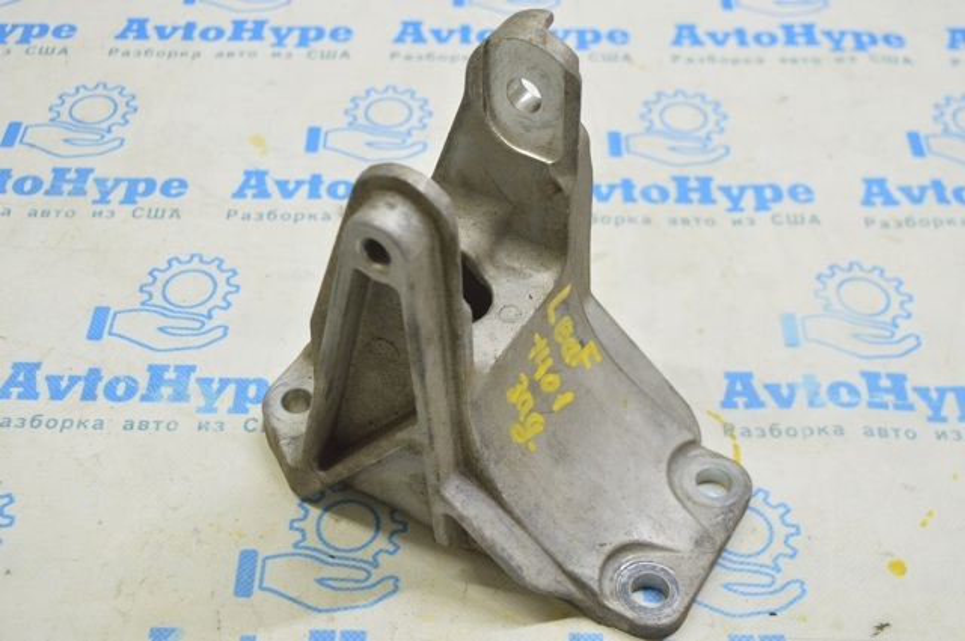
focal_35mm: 51
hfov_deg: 38.9
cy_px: 320
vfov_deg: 26.4
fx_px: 1365
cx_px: 482
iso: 400
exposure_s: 1/20
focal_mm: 34
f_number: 5.6
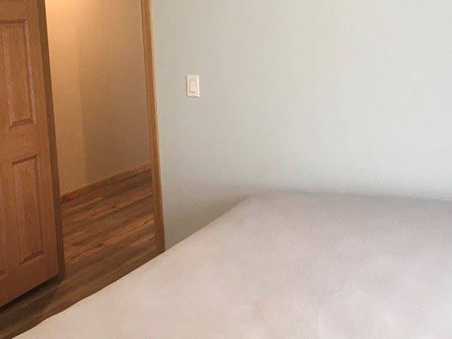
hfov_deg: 36.8
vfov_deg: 27.8
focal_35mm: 52
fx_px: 679
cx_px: 215
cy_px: 100
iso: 100
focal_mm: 4.15
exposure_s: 1/30
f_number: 2.2
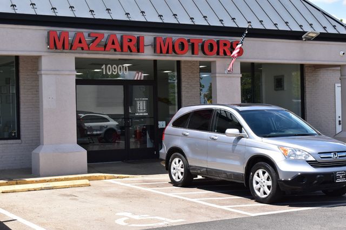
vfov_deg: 20.1
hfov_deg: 29.9
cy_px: 115
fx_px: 648
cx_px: 173
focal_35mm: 68
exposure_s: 1/400
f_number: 11
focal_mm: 45
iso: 400
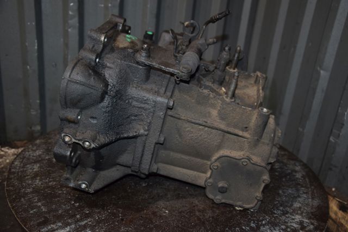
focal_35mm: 38
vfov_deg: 35.5
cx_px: 174
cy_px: 116
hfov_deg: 51.3
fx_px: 362
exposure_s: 1/100
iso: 800
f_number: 4
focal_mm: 25
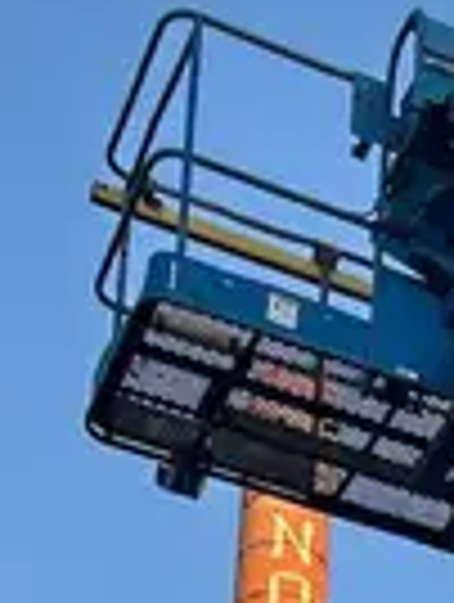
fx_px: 2475
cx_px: 620
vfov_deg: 11.2
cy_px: 1528
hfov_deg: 10.2
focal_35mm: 142
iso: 50
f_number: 1.5
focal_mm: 5.7
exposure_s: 1/909
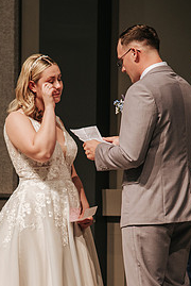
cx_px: 71
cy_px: 176
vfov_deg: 6.8
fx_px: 2397
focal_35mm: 302
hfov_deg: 4.6
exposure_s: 1/200
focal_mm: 120
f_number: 4
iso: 1000
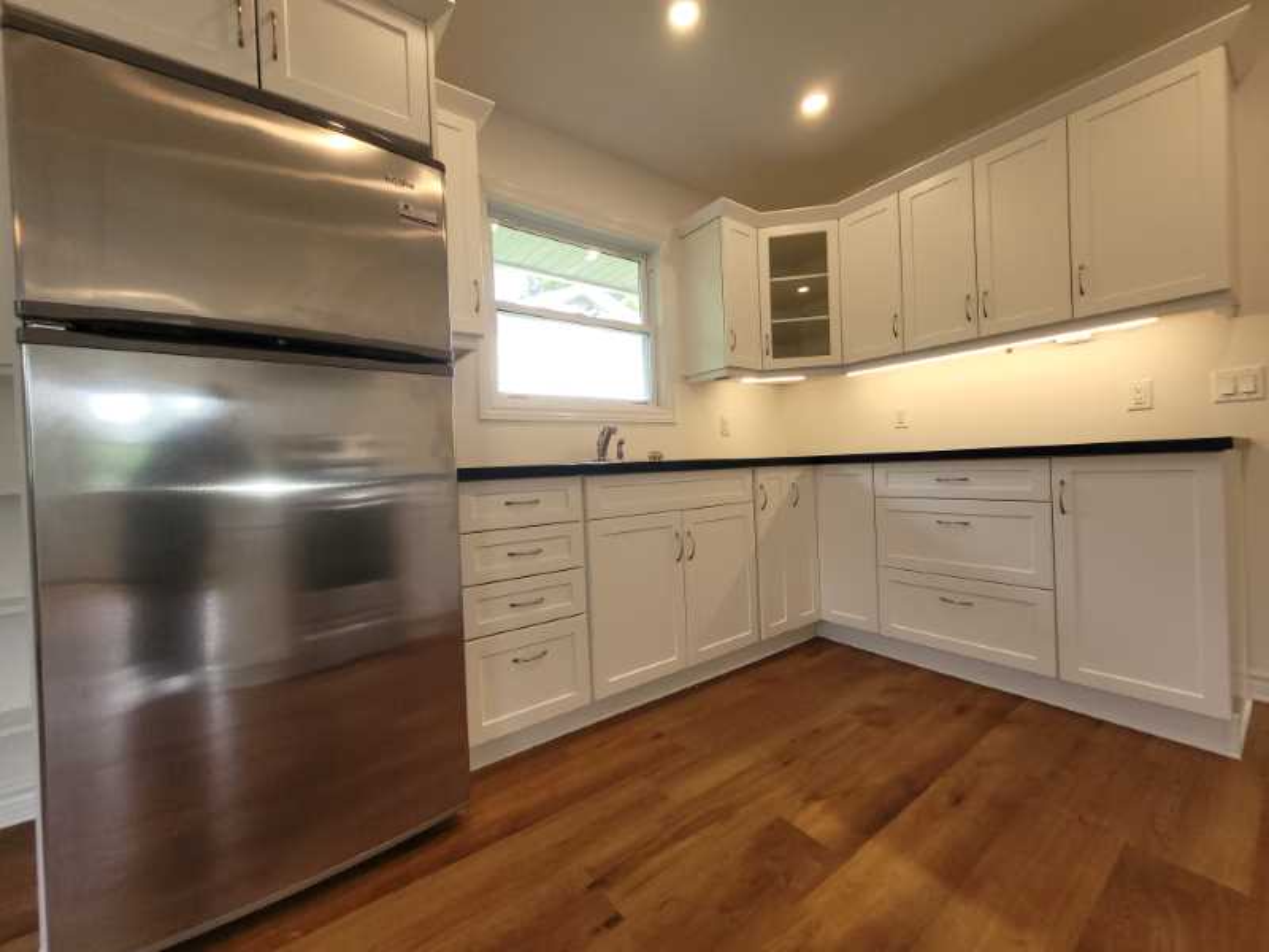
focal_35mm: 13
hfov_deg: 106.2
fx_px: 477
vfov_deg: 89.9
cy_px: 476
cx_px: 634
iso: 50
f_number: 2.2
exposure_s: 1/60
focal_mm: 1.74
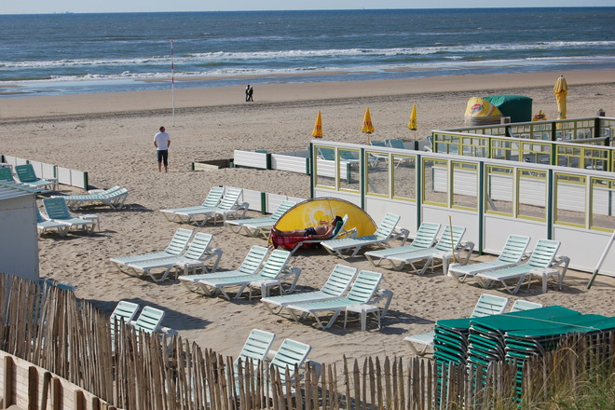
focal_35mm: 82
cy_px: 205
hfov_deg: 24.6
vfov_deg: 16.6
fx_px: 1409
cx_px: 308
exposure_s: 1/400
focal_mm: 55
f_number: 10
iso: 200
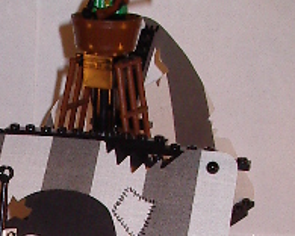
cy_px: 424
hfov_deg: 15.5
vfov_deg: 11.7
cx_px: 3
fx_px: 1065
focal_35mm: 122
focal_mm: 5.8
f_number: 4.8
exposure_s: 1/60
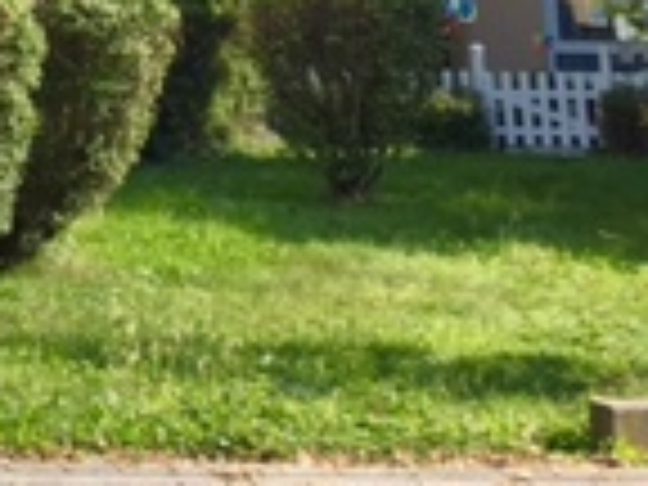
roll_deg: -0.4
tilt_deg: +7.7
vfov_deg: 10.9
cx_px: -788
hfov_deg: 12.7
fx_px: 2415
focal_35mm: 129
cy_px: -333
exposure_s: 1/534
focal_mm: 4.15
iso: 25
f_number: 2.2
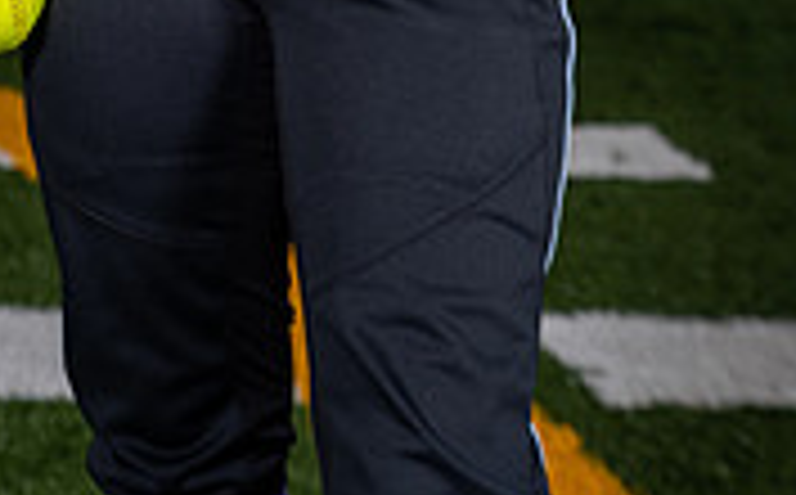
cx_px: 324
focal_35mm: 161
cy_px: -508
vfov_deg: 7.8
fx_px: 3487
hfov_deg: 13.0
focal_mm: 62
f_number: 5.6
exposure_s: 1/200
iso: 200
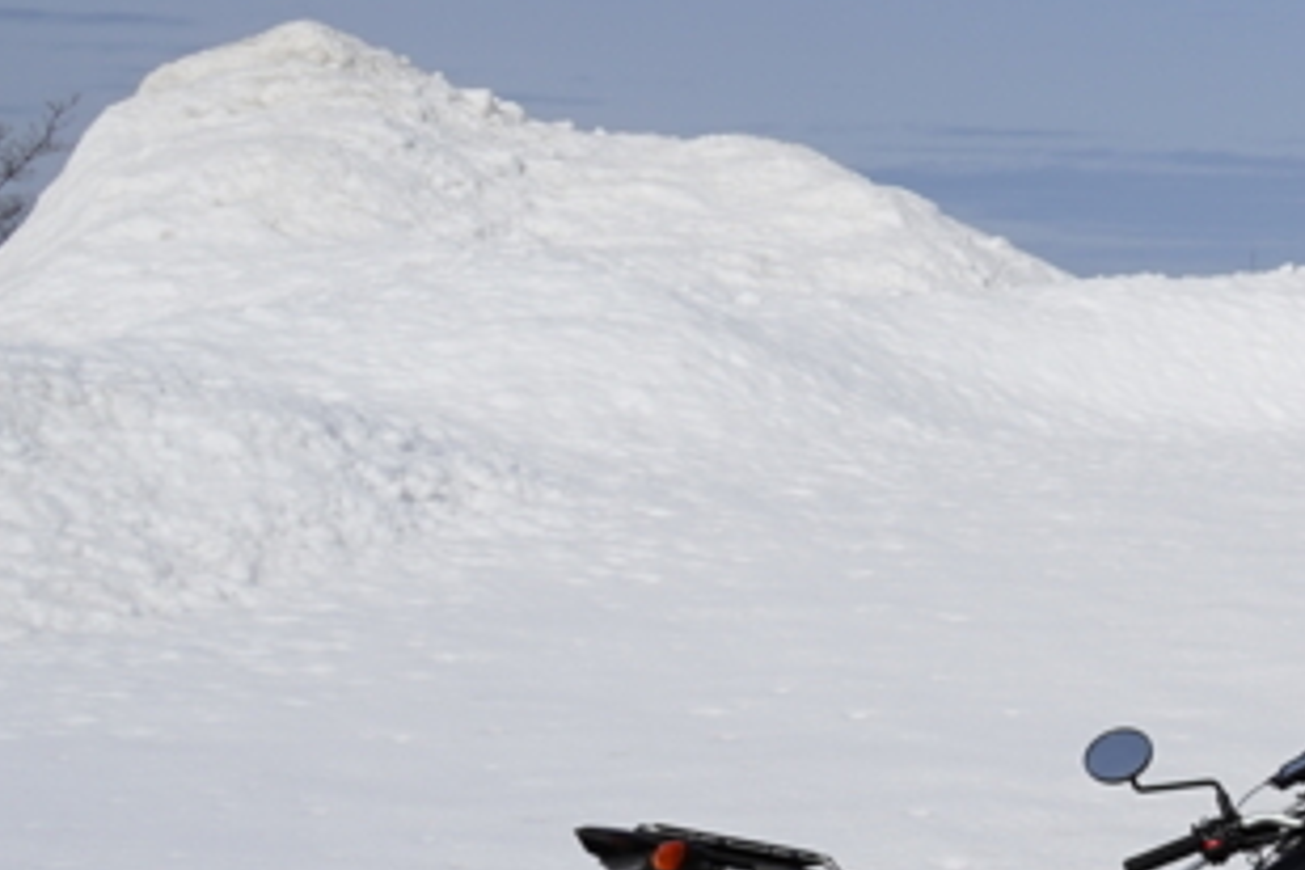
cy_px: 657
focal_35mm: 88
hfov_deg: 21.2
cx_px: 1643
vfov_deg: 15.5
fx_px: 3190
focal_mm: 23
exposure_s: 1/250
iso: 100
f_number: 14
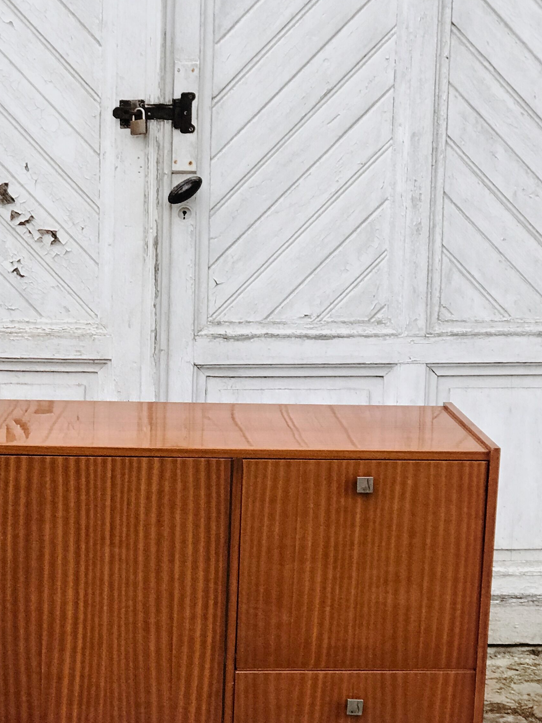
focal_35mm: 102
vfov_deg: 19.2
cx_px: 91
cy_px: 510
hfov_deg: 14.4
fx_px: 2129
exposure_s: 1/50
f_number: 2.8
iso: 50
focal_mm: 6.6
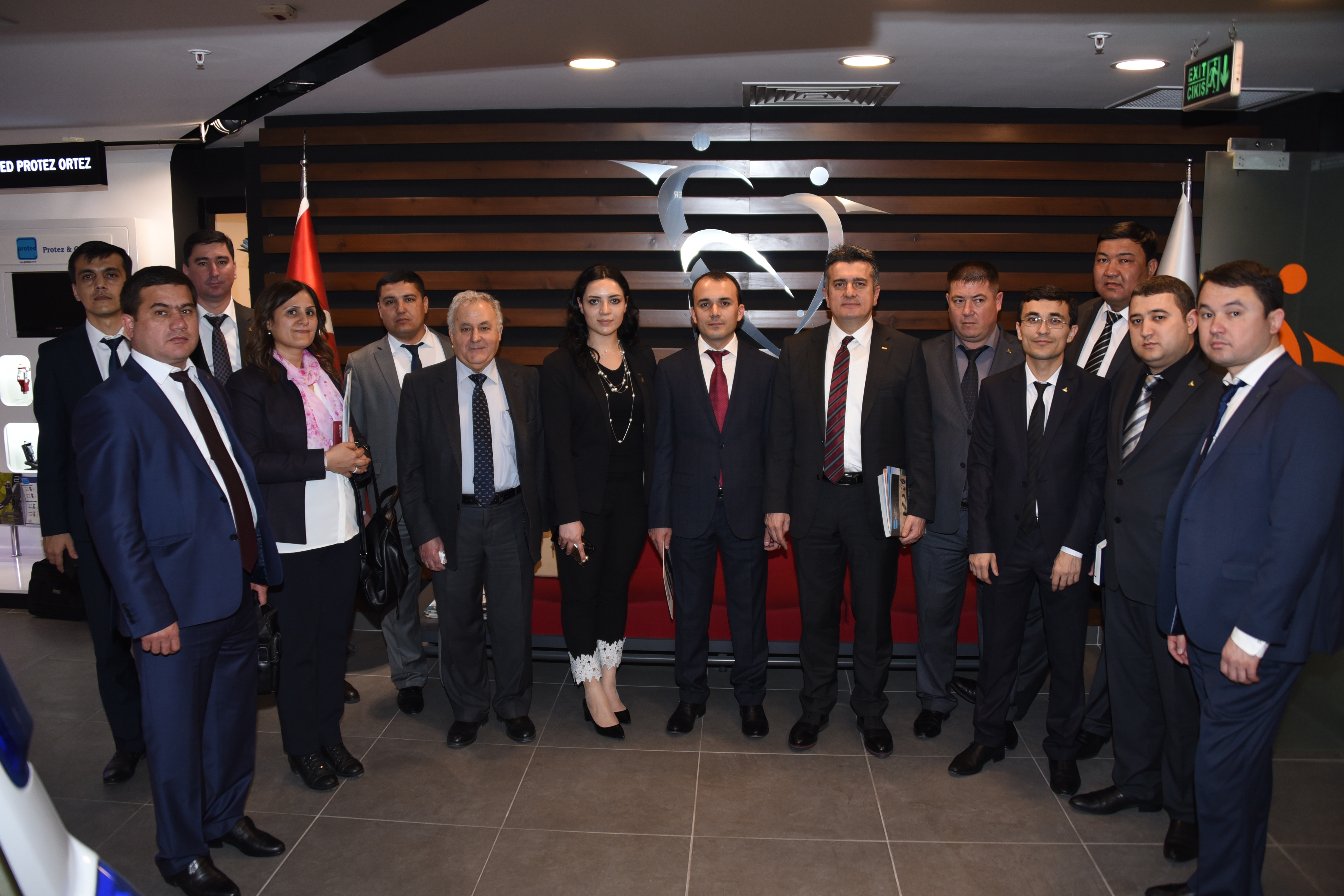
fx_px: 1045
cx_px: 672
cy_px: 448
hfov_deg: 65.5
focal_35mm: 28
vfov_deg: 46.4
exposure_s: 1/125
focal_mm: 28
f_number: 3.5
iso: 800
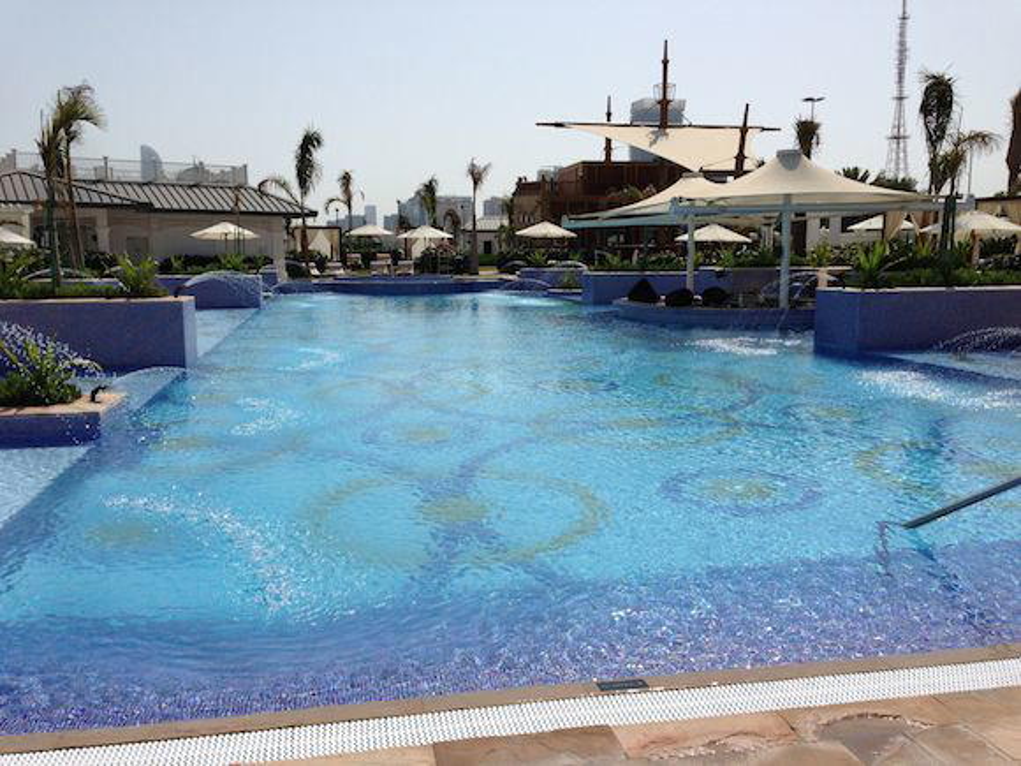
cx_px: 510
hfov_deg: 55.4
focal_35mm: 33
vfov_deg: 42.9
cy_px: 383
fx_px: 973
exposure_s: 1/3876
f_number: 2.4
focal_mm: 4.12
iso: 50
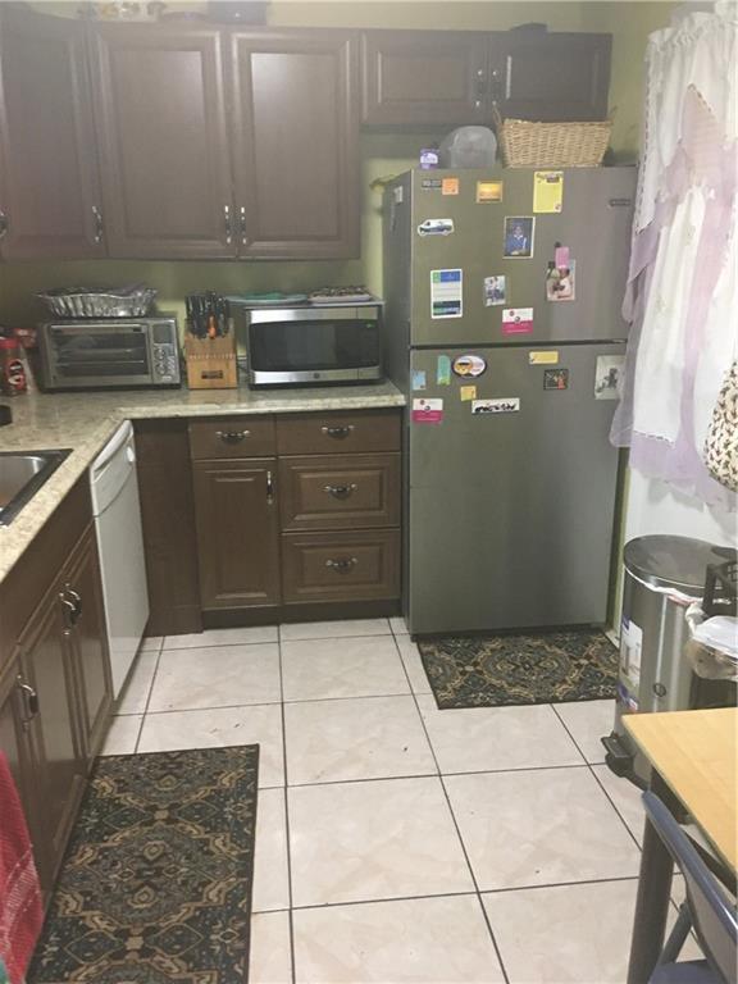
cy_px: 492
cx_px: 369
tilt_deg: -18.2
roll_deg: +1.5
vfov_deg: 61.7
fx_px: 824
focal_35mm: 29
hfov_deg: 48.2
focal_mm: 4.15
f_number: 2.2
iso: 200
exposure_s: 1/20
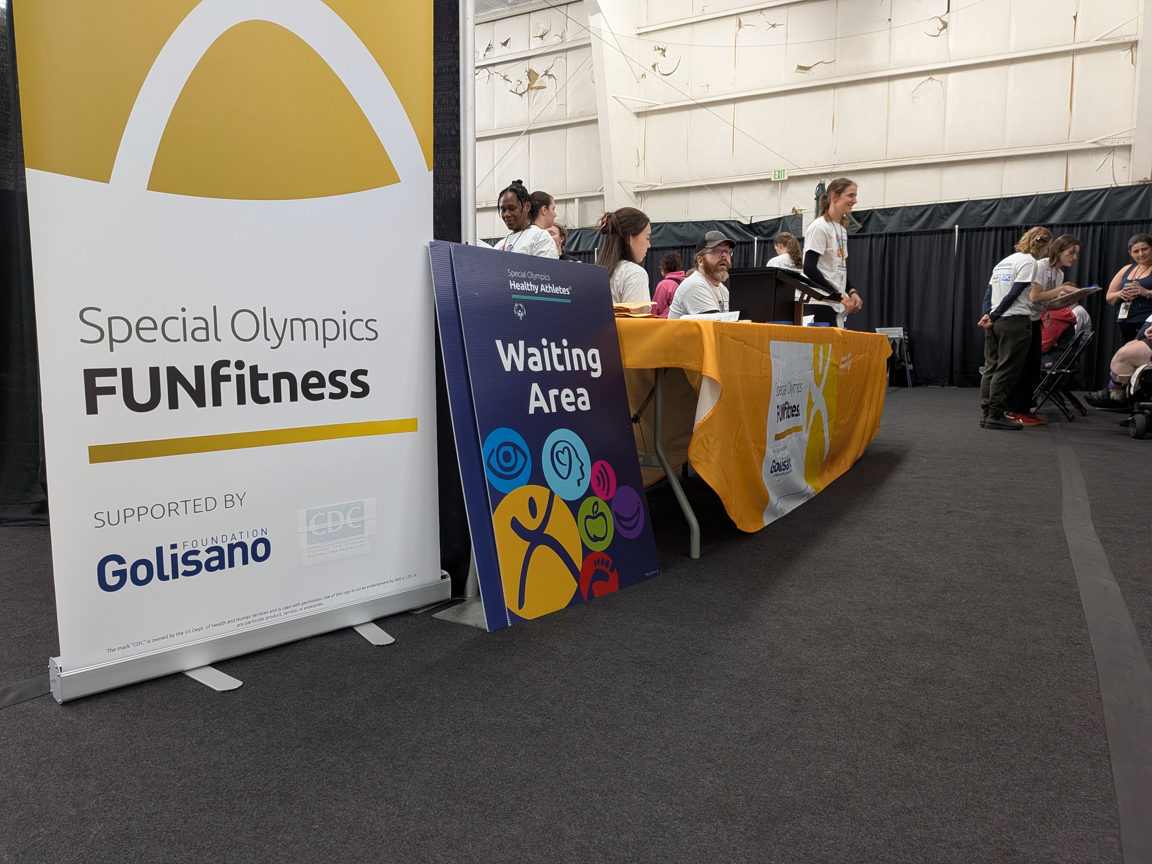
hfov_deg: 71.6
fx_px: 799
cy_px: 432
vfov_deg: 56.8
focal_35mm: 24
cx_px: 576
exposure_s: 1/60
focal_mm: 4.53
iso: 73
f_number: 1.7
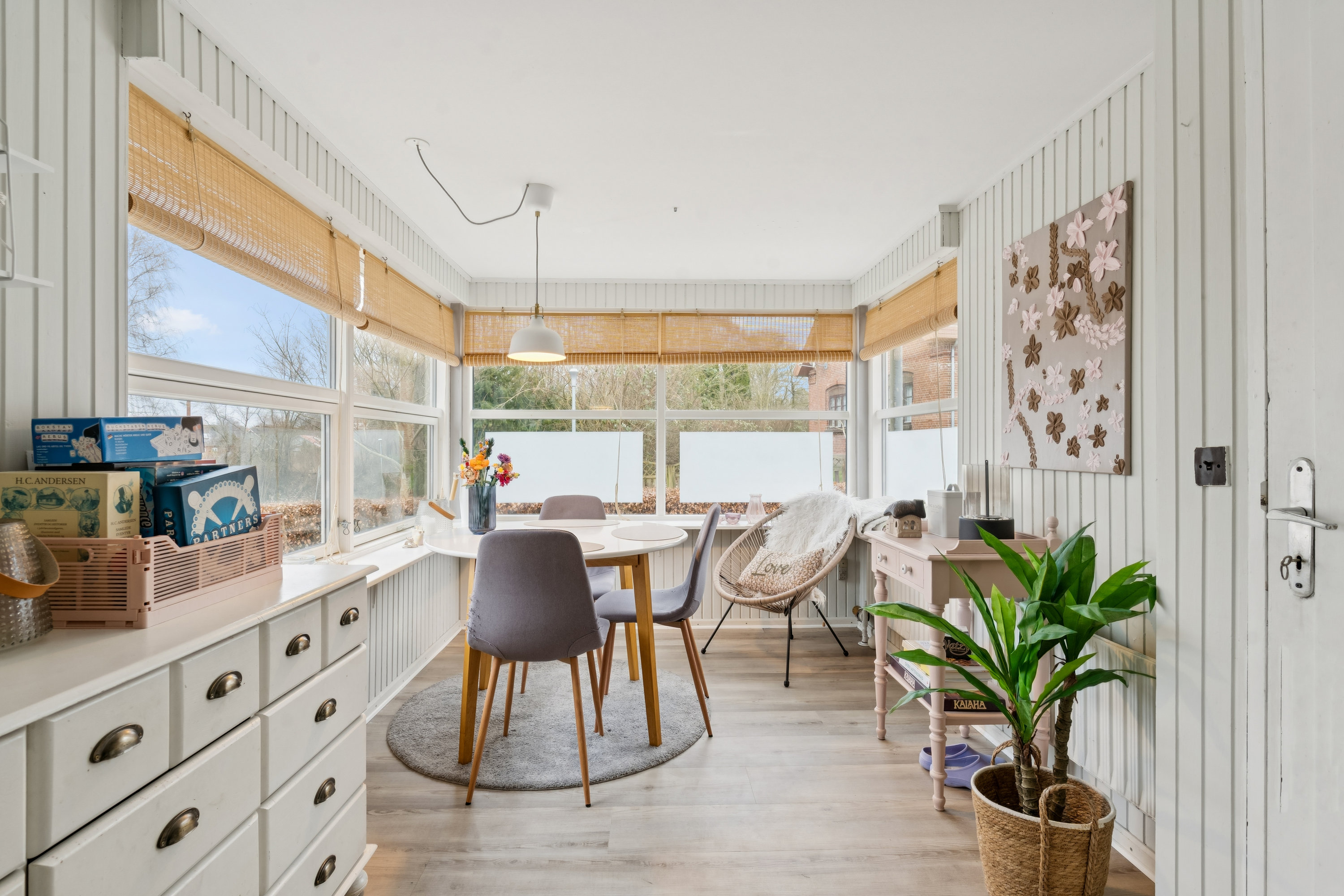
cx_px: 672
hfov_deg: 93.3
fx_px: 635
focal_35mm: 17
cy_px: 448
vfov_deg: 70.4
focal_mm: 17
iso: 200
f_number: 8
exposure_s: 1/5
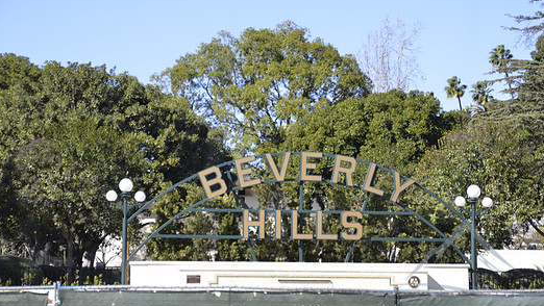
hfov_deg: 19.8
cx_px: 281
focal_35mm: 108
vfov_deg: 11.2
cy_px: 159
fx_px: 1558
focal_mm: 62
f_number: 5.6
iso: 280
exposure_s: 1/125
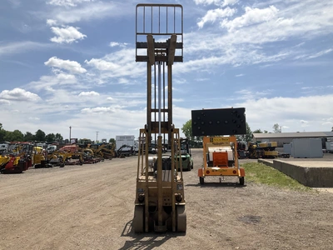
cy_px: 125
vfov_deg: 48.2
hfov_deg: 61.7
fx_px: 279
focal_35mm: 29
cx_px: 166
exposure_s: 1/3534
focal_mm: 3
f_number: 1.8
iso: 25
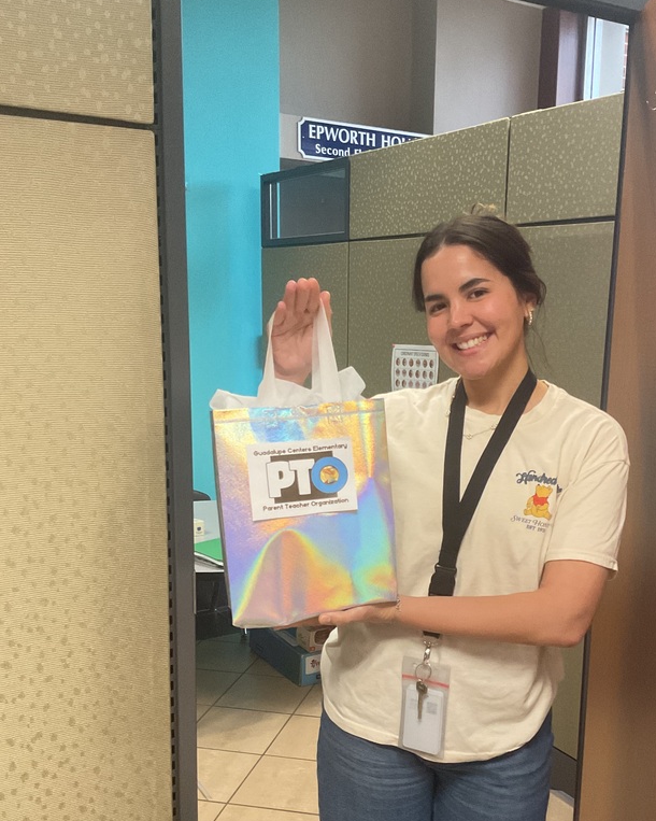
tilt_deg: -11.8
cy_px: 492
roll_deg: -1.2
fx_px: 923
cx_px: 404
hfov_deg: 38.9
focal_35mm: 38
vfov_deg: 47.7
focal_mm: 3
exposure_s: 1/60
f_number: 1.8
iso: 200
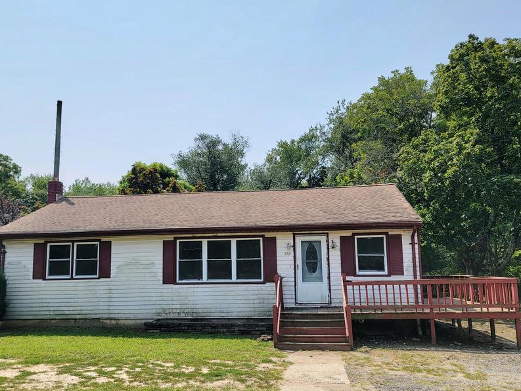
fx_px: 467
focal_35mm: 31
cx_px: 229
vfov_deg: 45.4
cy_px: 210
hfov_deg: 58.2
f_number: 1.8
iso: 16
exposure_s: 1/1111
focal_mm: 6.7
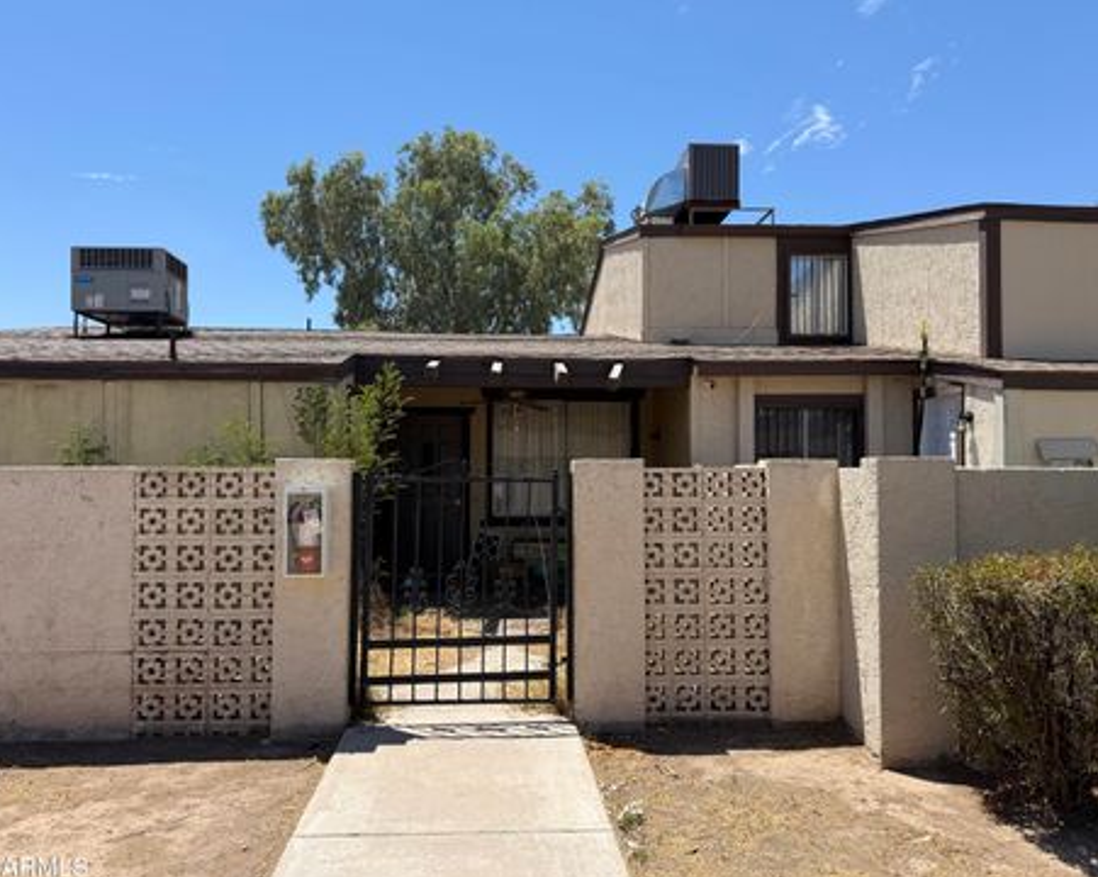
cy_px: 452
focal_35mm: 26
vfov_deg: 54.9
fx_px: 844
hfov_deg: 66.1
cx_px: 543
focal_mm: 6.76
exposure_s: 1/3759
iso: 80
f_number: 1.78
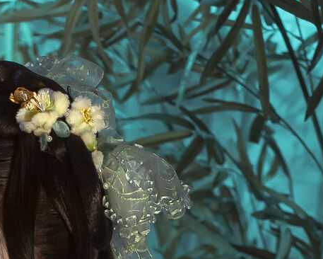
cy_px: 768
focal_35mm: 194
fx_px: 1855
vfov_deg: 7.1
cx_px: -91
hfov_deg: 9.8
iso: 640
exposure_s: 1/60
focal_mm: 35
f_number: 3.5
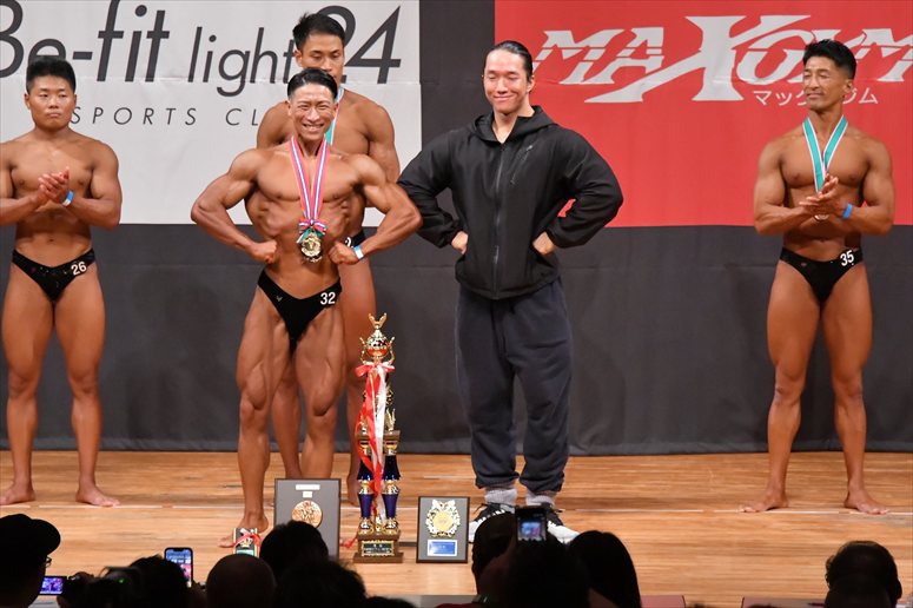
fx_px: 6084
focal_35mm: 240
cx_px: 456
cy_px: 304
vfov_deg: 5.7
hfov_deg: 8.6
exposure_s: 1/400
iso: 9000
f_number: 5.6
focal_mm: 160
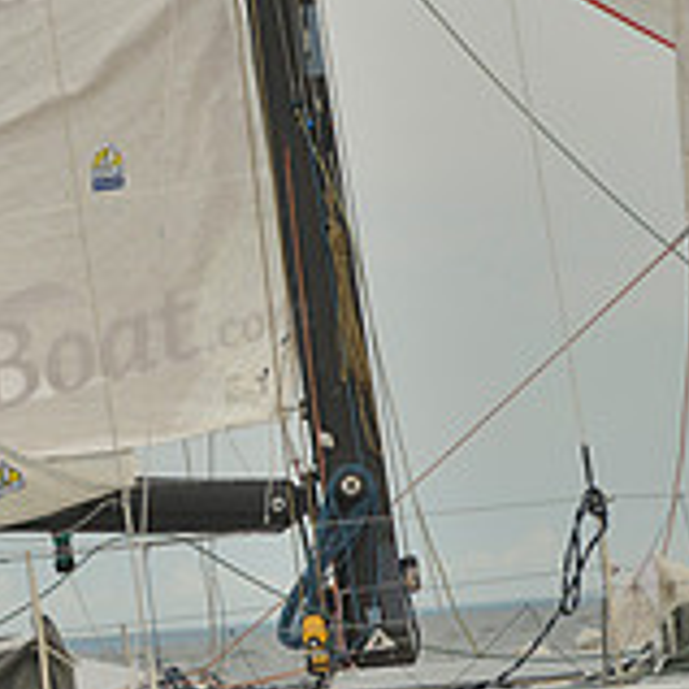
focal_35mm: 266
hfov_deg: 6.4
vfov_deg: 6.6
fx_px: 5990
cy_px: 661
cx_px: -520
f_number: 3.2
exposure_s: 1/1250
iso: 400
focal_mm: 86
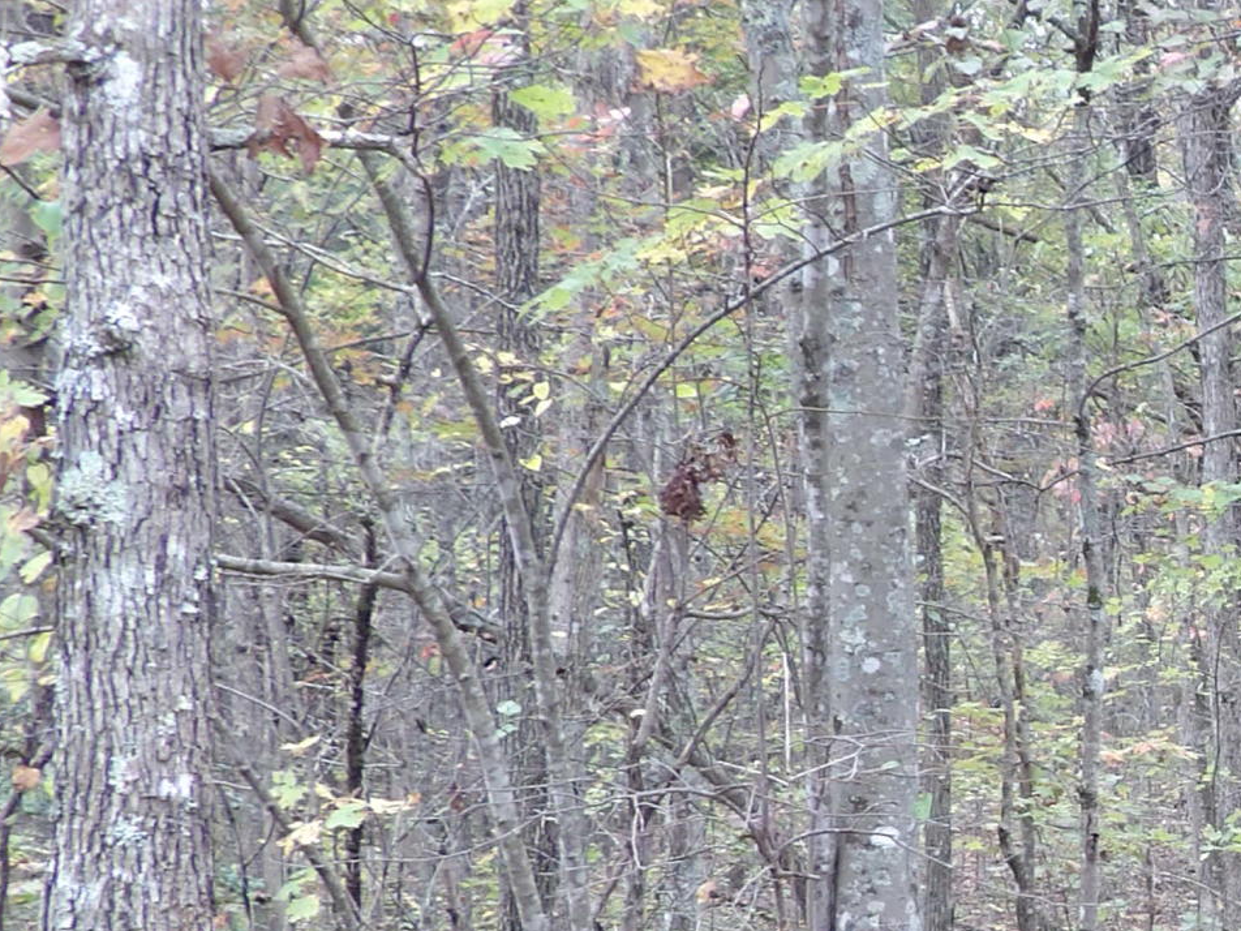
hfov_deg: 17.0
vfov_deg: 14.1
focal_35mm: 104
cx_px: 1878
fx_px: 3728
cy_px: 810
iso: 122
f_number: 3.6
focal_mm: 5.9
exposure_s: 1/40
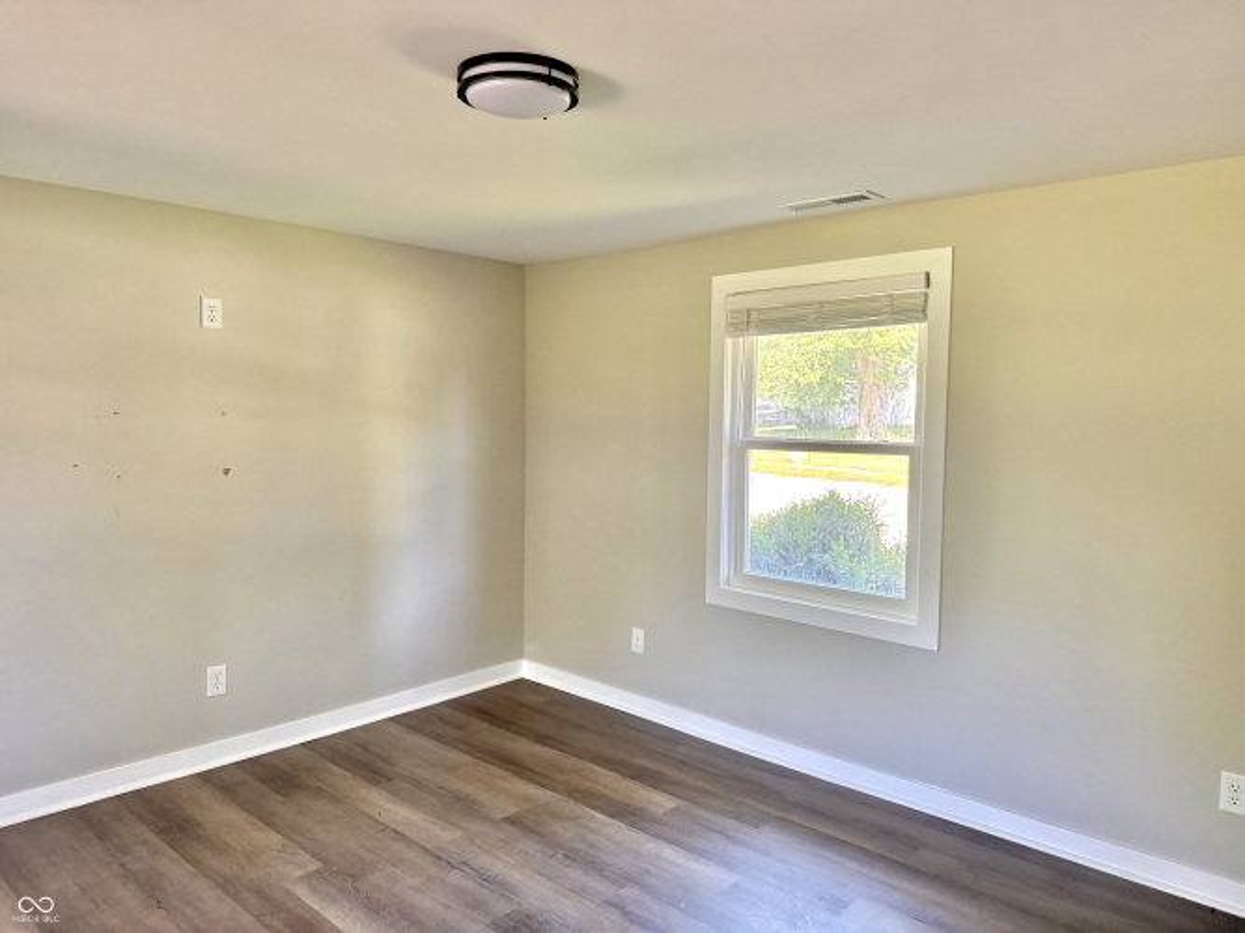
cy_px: 466
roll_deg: -1.0
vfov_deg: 56.8
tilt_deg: -1.2
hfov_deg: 71.6
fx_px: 863
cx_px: 622
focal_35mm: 24
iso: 200
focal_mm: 6.76
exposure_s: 1/106
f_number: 1.78
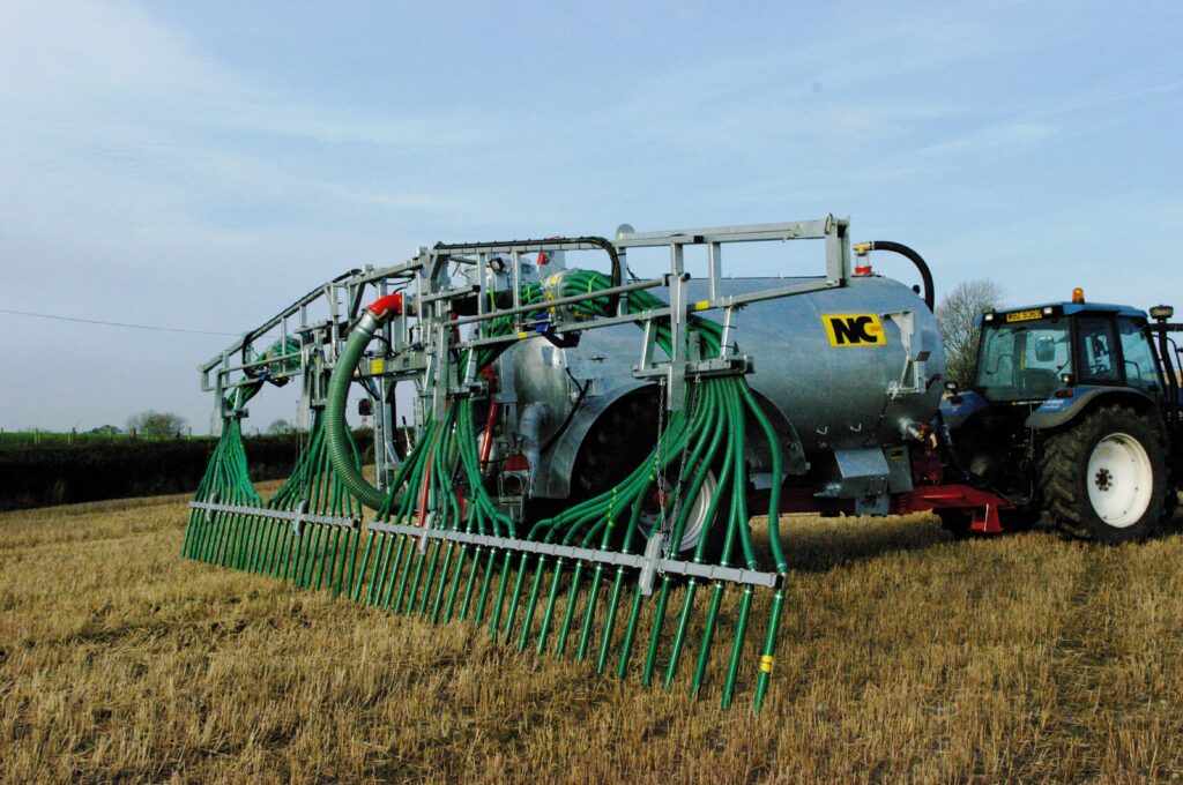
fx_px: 1378
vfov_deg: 31.8
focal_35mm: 42
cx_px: 592
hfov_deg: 46.5
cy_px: 392
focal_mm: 28.13
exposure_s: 1/3000
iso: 3200
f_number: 11
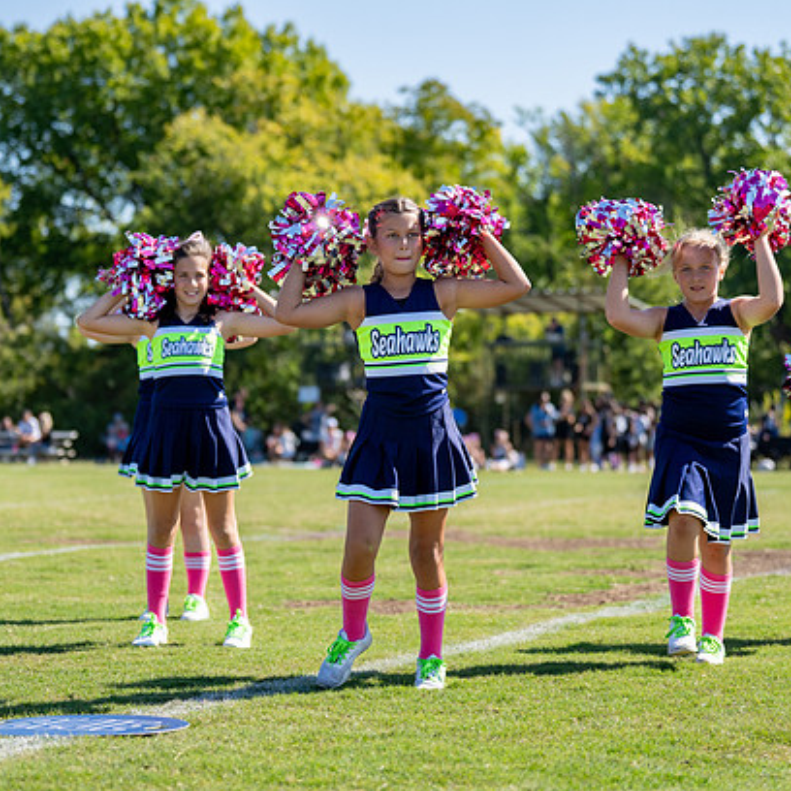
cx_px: 342
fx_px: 2637
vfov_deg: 17.1
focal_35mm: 102
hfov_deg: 17.1
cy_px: 400
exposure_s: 1/2000
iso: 200
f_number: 2.8
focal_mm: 78
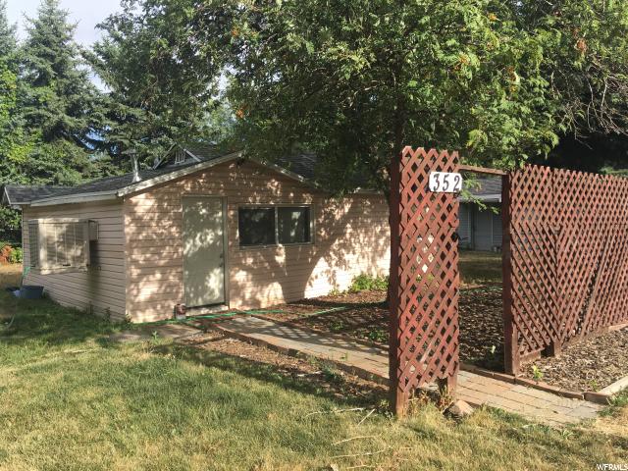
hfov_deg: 61.7
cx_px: 314
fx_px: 526
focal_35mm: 29
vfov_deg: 48.2
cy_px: 236
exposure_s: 1/718
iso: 25
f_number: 2.2
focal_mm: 4.15
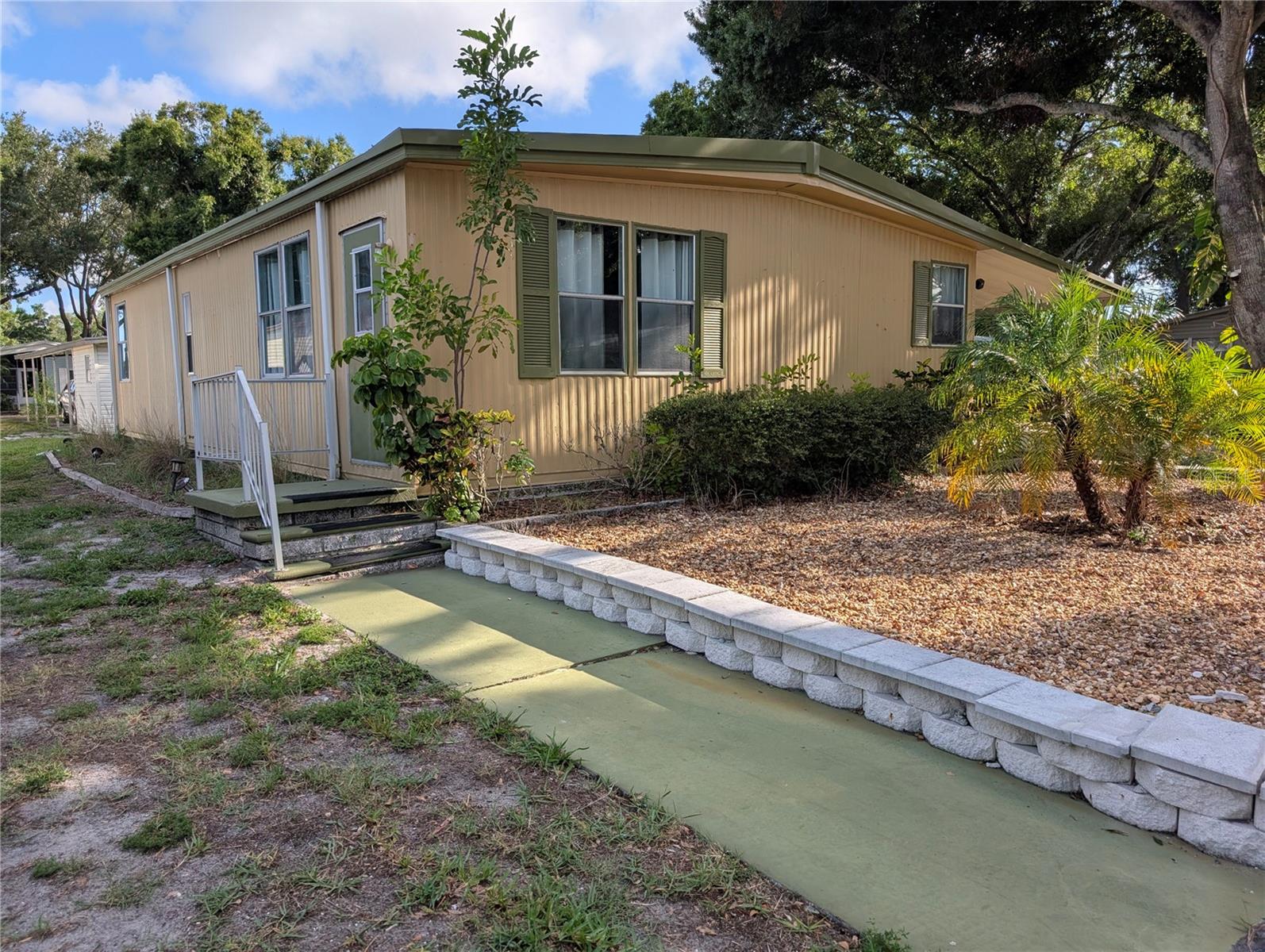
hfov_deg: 71.5
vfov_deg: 56.9
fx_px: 878
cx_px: 632
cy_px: 476
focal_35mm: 24
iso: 23
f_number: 1.68
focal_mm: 6.9
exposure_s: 1/778
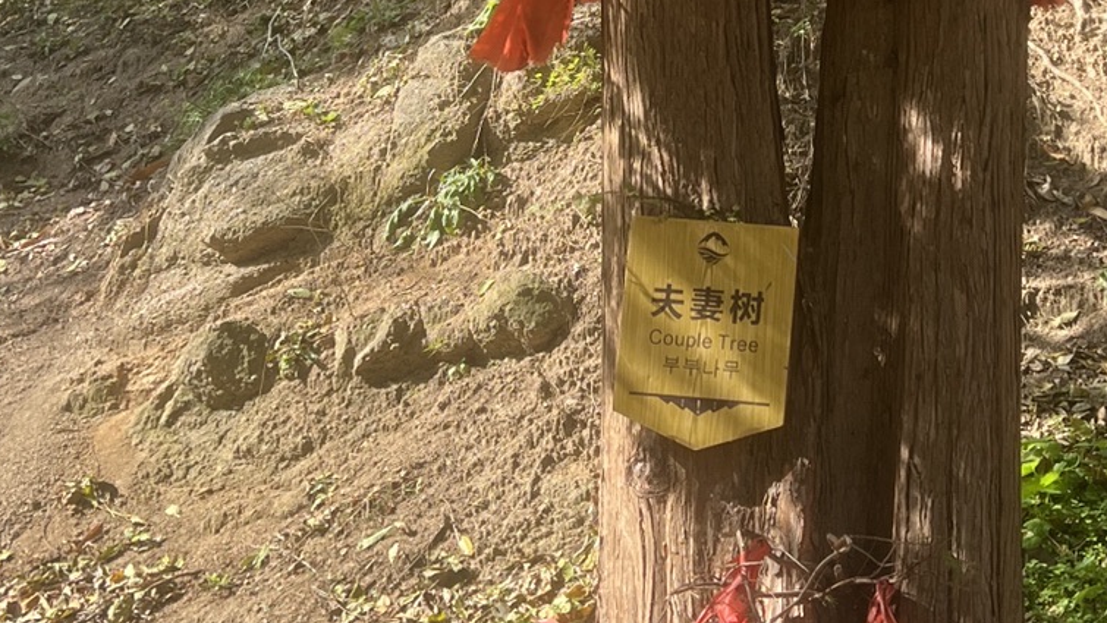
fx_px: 2202
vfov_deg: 15.6
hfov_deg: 27.9
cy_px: -85
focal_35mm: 75
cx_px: 801
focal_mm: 5.7
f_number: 1.5
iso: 50
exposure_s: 1/621
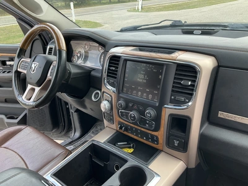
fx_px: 208
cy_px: 93
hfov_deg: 61.7
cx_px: 124
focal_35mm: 29
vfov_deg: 48.2
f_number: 1.8
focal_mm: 3
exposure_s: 1/122
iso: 20
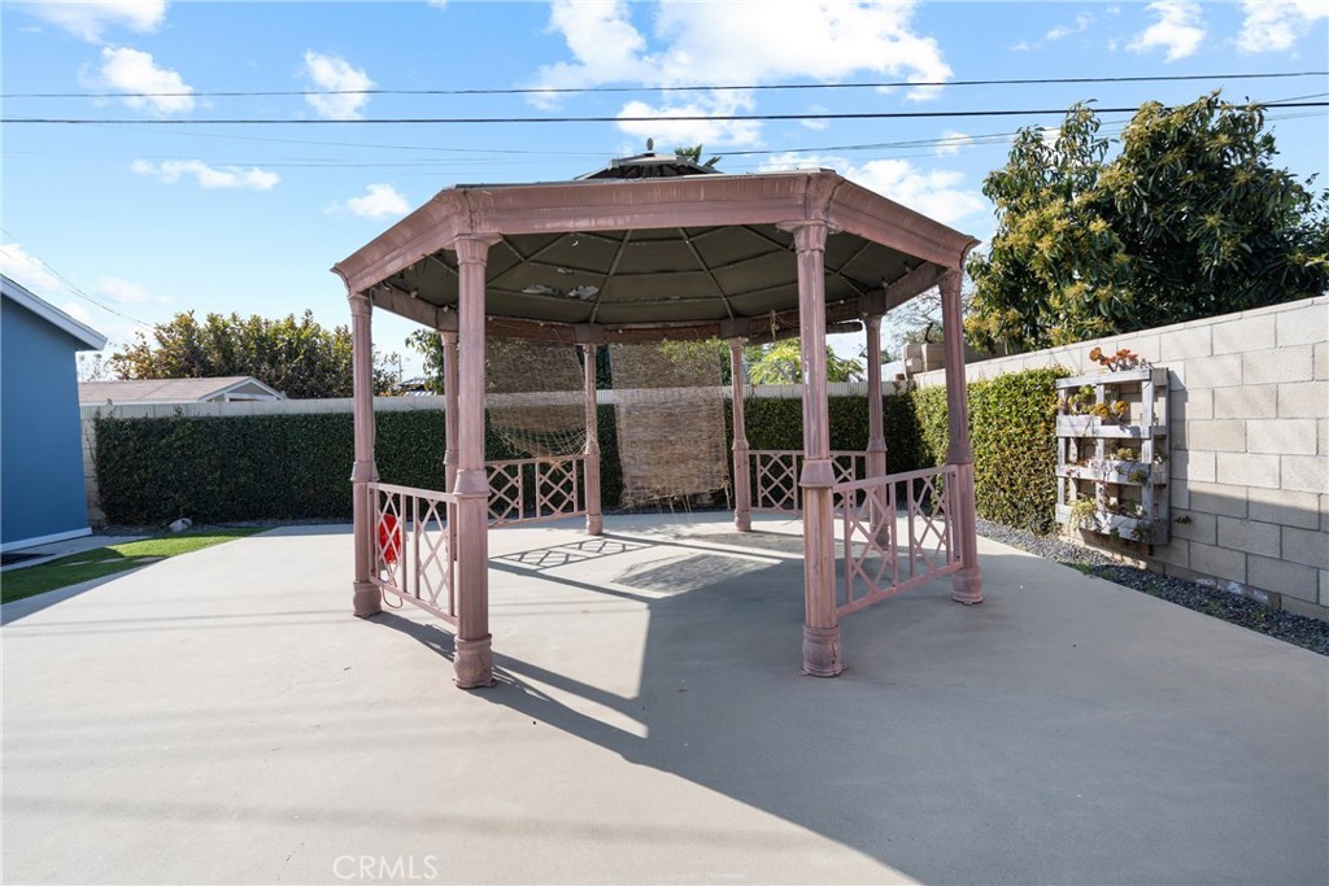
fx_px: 591
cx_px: 664
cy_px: 443
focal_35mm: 16
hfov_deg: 96.7
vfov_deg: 73.8
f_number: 9
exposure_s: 1/125
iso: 250
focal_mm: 16
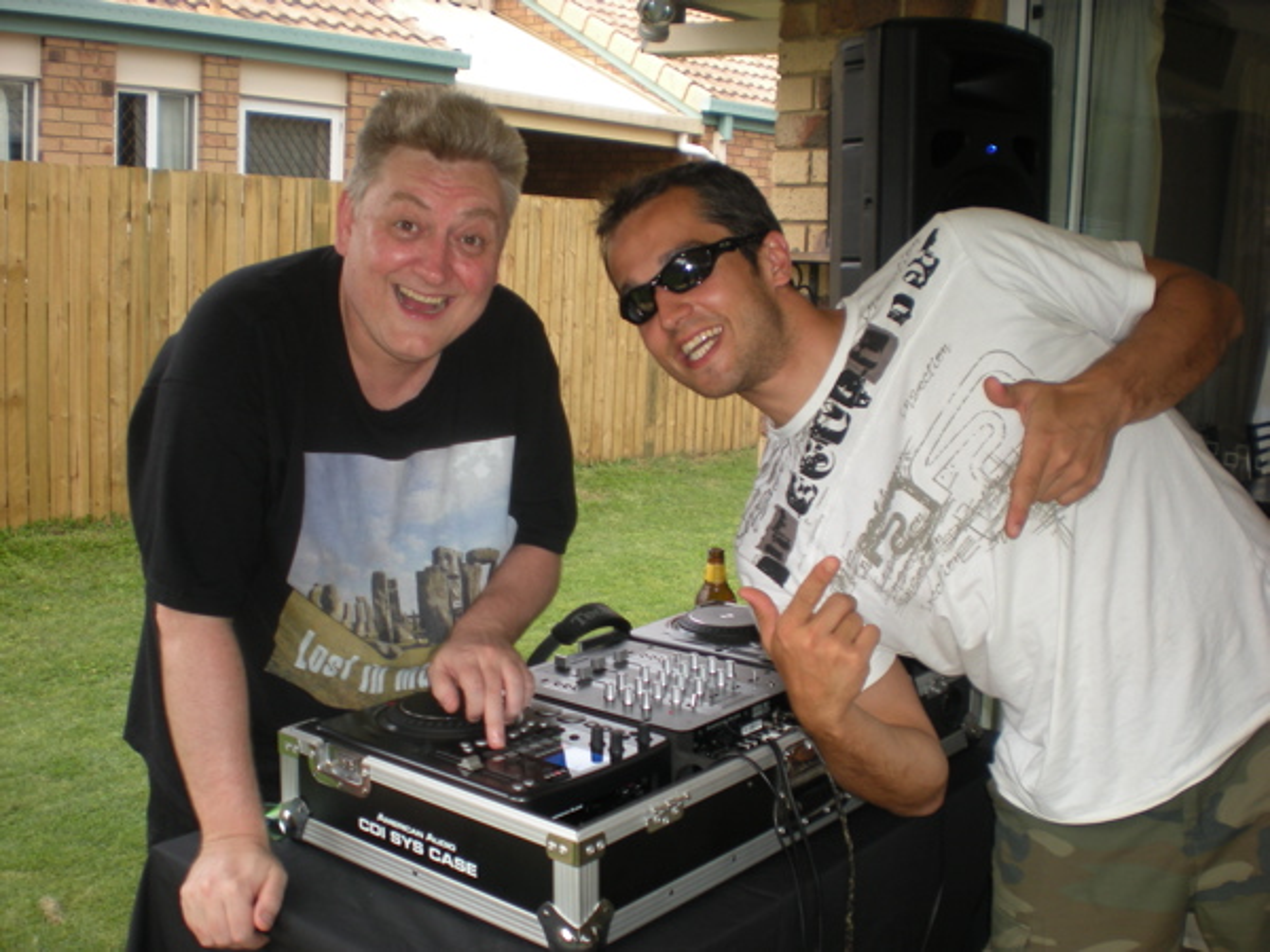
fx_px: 1394
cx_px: 635
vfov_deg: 37.7
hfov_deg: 49.0
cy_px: 476
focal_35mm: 38
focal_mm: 6.3
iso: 64
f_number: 3.1
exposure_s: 1/63
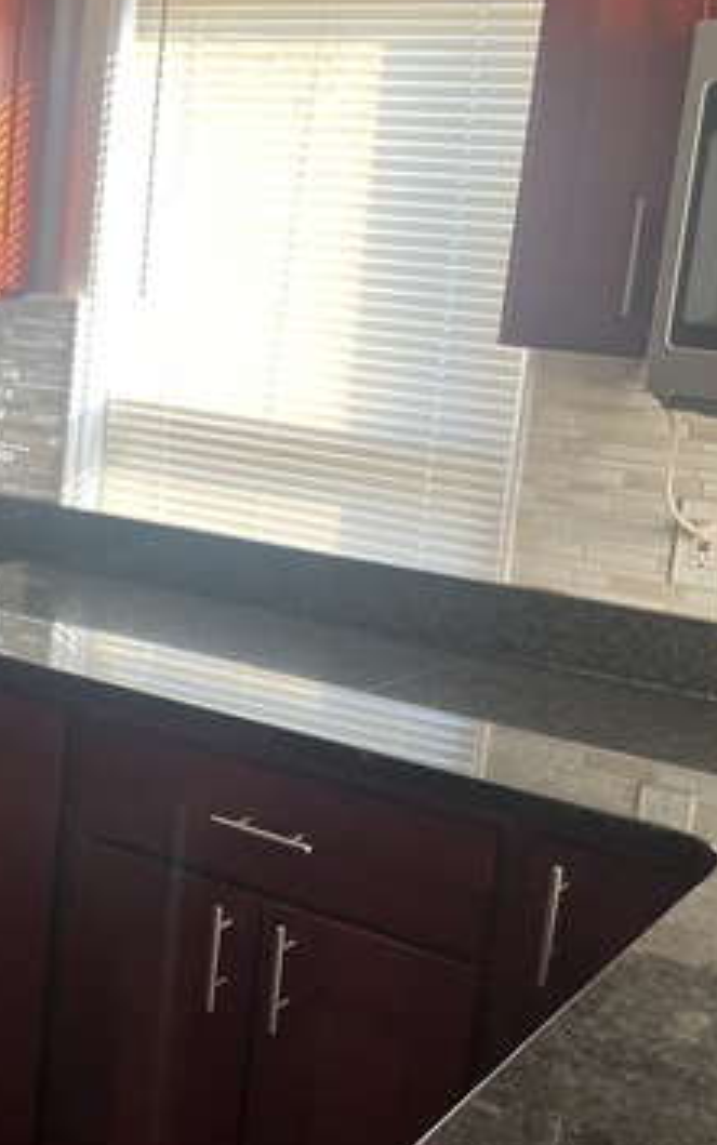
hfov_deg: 24.4
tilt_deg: -10.3
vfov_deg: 38.8
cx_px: 114
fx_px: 1624
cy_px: 615
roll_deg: -2.8
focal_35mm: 52
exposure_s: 1/121
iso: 80
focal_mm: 5.1
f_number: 1.6
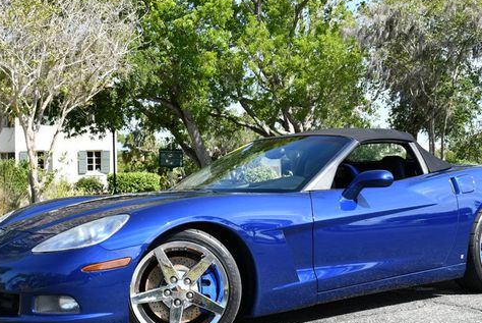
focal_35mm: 54
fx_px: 724
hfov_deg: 36.8
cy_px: 172
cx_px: 253
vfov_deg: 25.1
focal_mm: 20
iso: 180
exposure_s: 1/250
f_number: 8
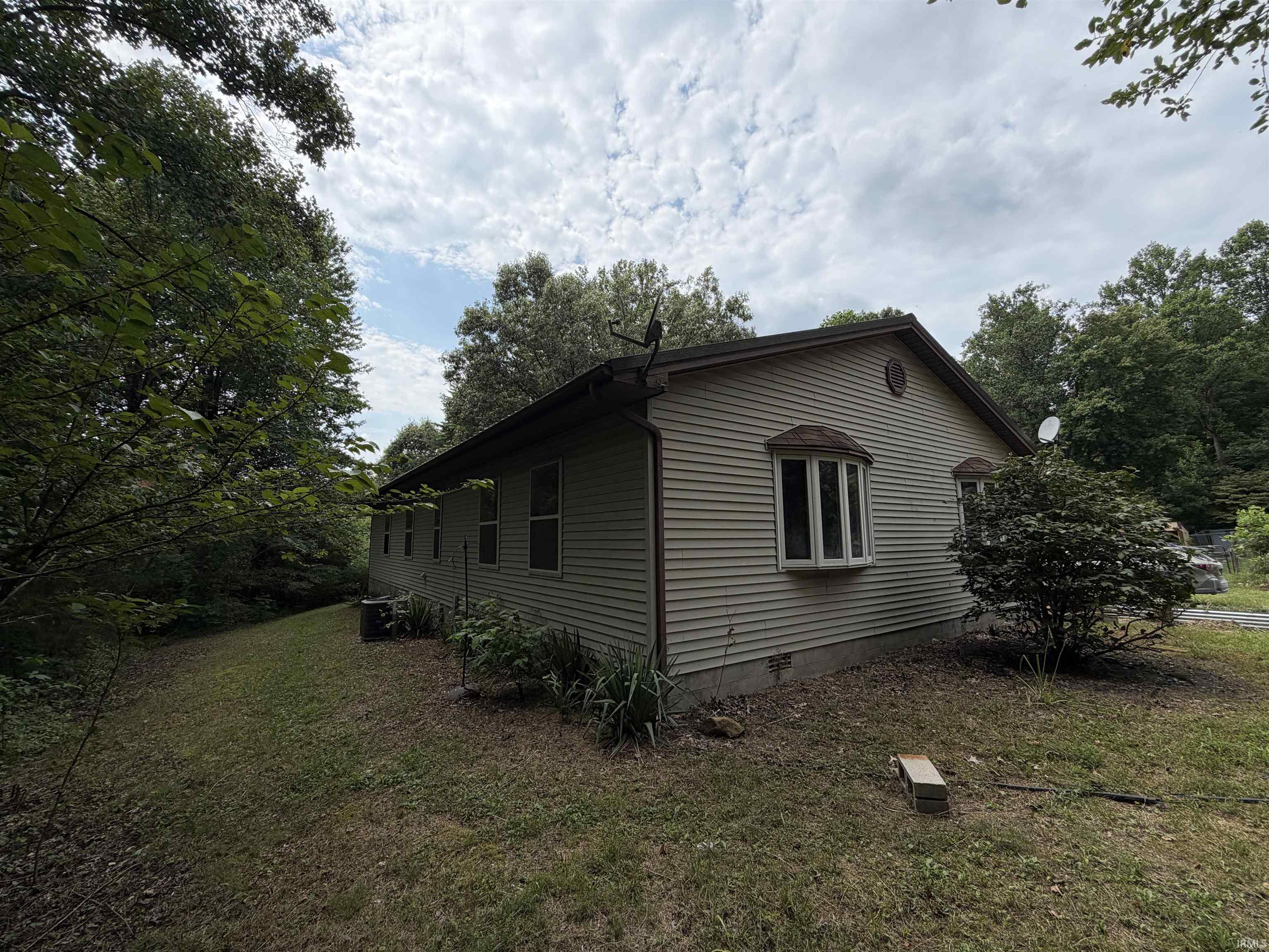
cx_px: 634
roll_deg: +1.1
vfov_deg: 85.7
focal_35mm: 14
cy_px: 476
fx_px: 513
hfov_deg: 102.1
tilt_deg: +6.7
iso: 20
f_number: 2.2
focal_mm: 2.22
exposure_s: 1/1050
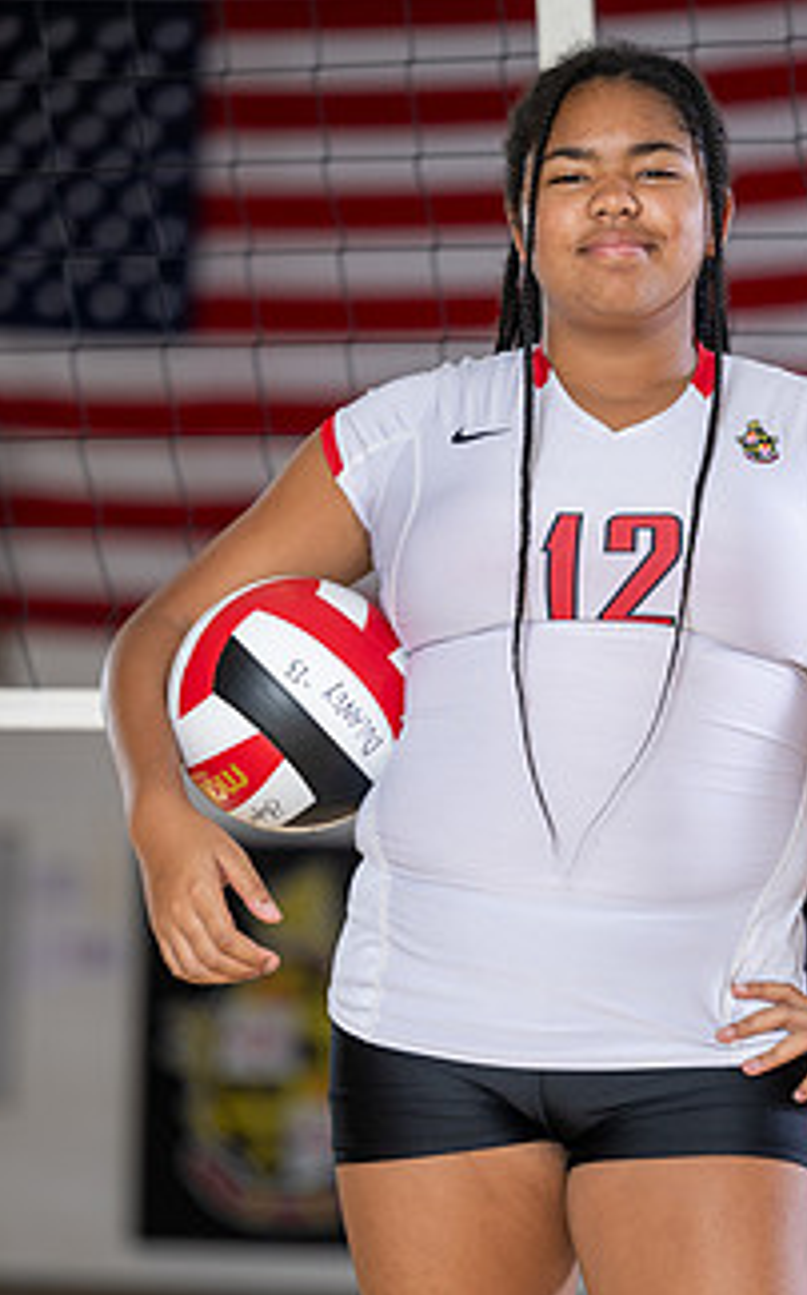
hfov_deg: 8.0
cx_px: 531
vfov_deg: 12.8
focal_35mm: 163
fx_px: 5746
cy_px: 799
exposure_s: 1/200
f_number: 2.8
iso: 100
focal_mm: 115
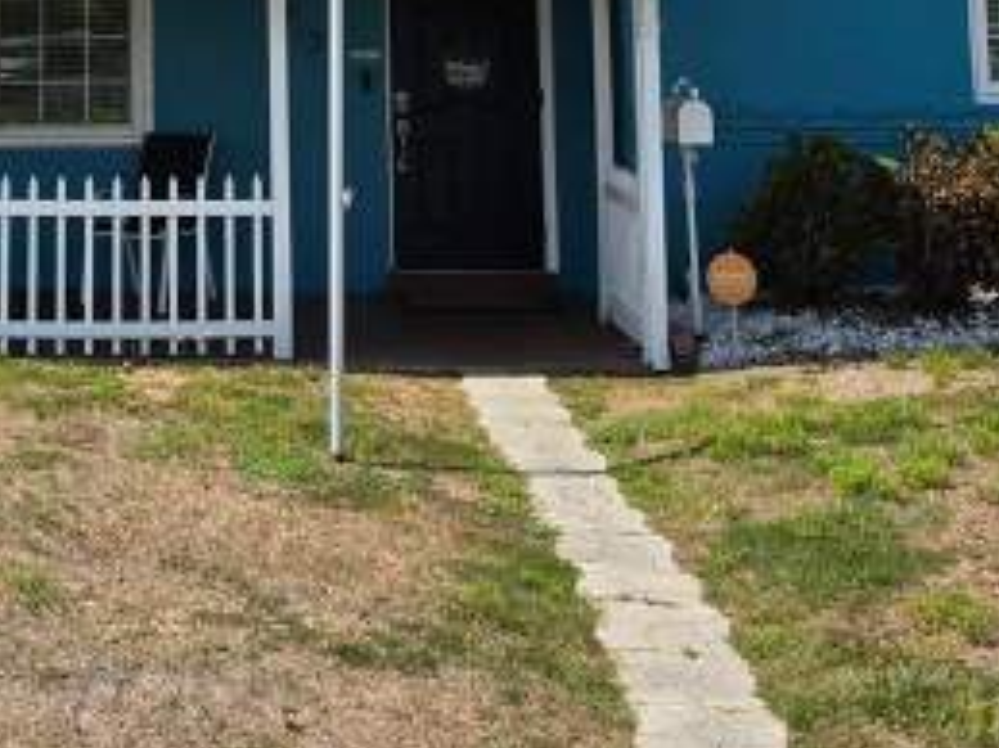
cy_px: -235
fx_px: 2048
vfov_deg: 19.1
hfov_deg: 26.7
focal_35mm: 71
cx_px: 154
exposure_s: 1/7939
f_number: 1.4
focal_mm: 6.5
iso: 50
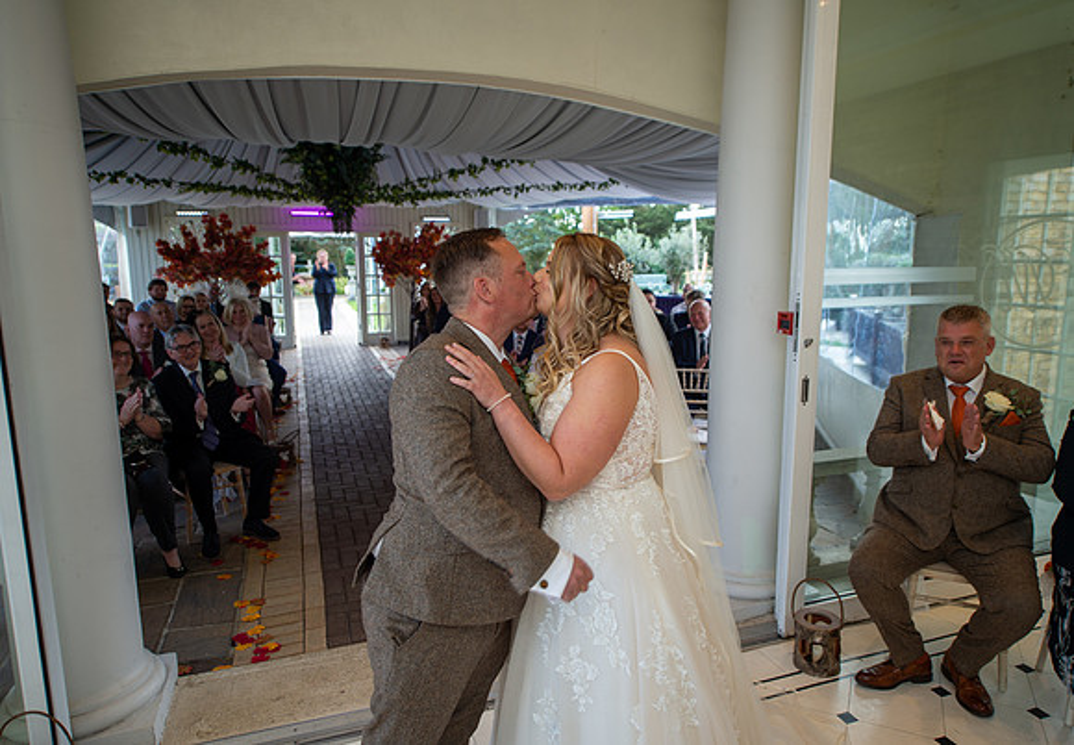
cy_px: 372
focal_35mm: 25
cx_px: 560
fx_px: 746
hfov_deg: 71.5
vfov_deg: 53.0
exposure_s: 1/100
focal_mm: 24
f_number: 2.8
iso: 125
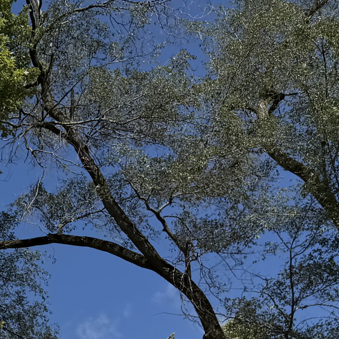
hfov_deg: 15.7
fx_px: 1064
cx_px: -257
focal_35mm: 96
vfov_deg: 16.1
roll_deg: +1.0
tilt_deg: +13.1
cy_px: 548
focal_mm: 6.76
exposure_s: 1/14286
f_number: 1.78
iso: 80
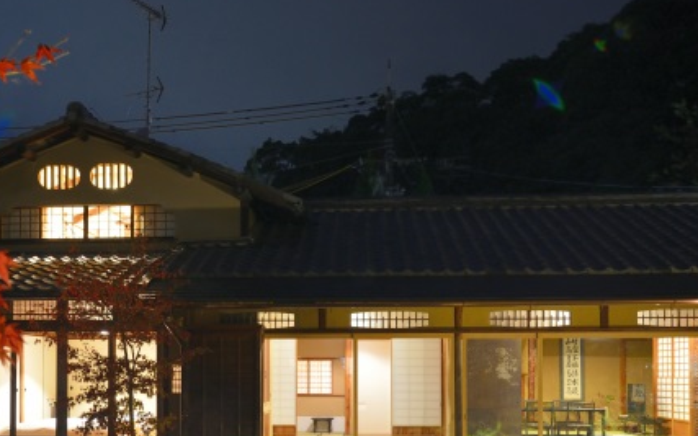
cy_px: 361
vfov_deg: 29.7
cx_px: 280
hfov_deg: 46.9
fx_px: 799
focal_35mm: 42
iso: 800
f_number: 7.1
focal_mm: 22
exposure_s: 1.6
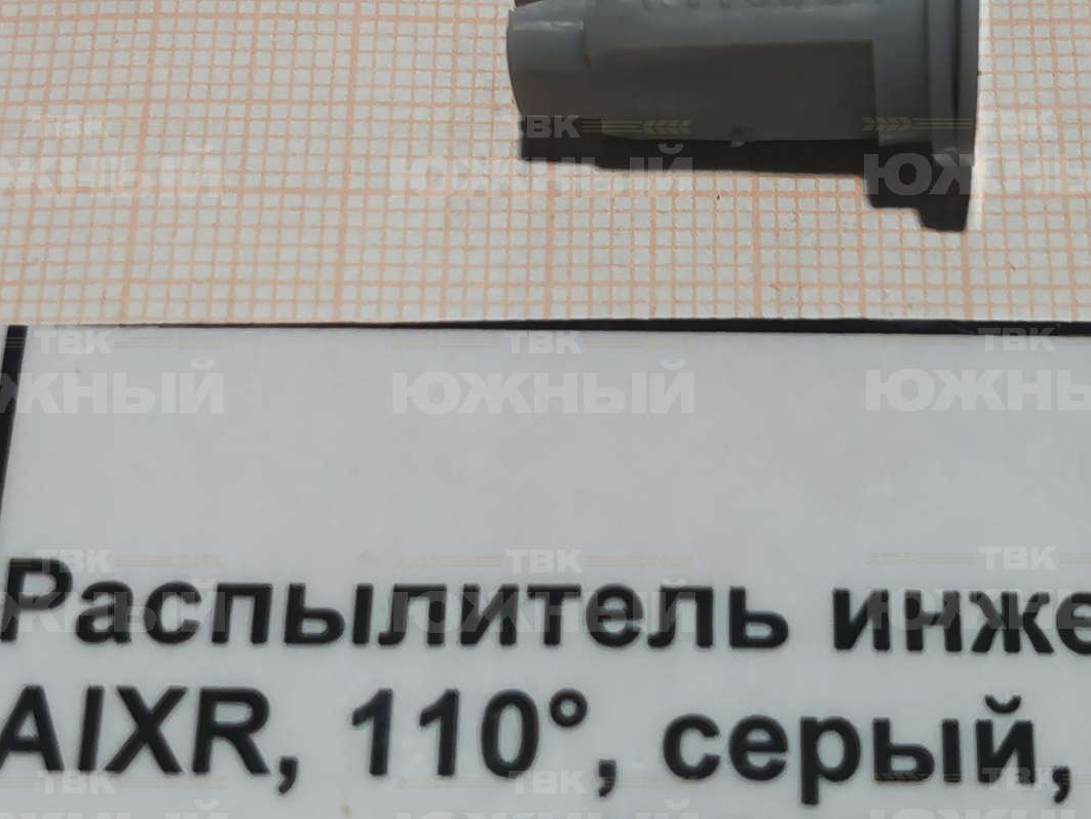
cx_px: 788
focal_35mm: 47
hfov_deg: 39.6
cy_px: 304
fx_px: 1482
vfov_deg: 30.8
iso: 100
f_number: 1.4
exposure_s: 1/100
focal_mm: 4.66
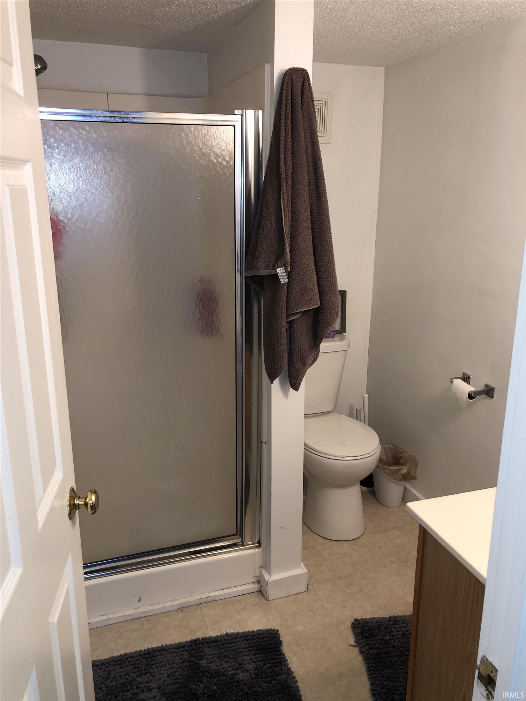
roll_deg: +0.8
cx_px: 263
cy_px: 350
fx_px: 567
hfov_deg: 49.7
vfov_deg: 63.4
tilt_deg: -16.5
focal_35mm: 28
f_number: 1.8
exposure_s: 1/19
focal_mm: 4
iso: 25
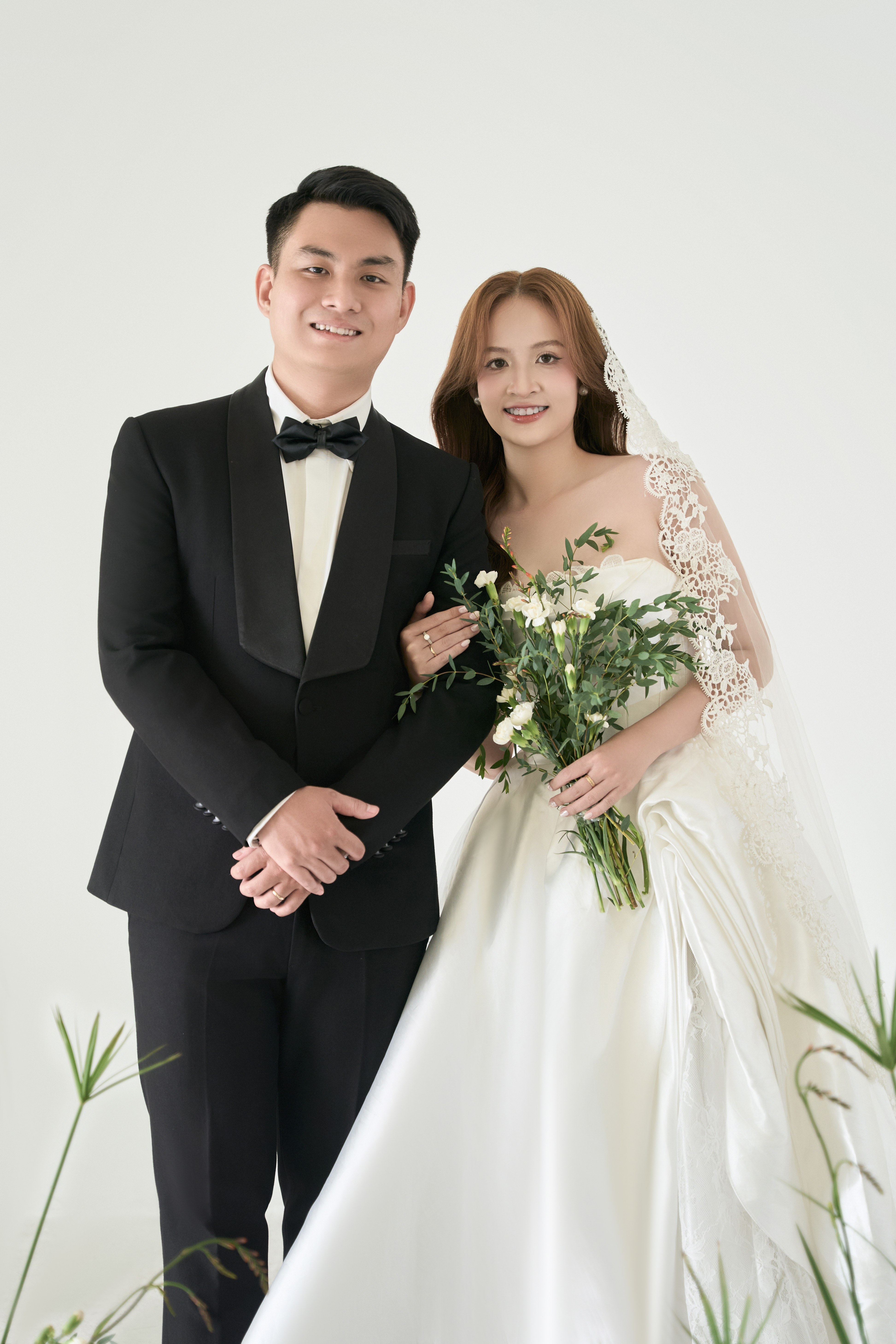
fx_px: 2348
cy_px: 672
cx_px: 448
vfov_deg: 31.9
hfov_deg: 21.6
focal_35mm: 63
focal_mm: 62.9
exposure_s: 1/320
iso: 500
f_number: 3.2
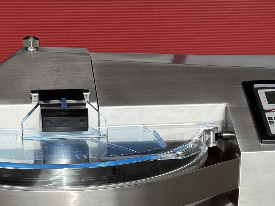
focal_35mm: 111
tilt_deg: -19.0
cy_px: 214
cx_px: 160
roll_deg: +0.2
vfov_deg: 13.1
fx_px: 882
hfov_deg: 17.7
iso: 64
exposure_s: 1/2045
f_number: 1.78
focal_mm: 6.76
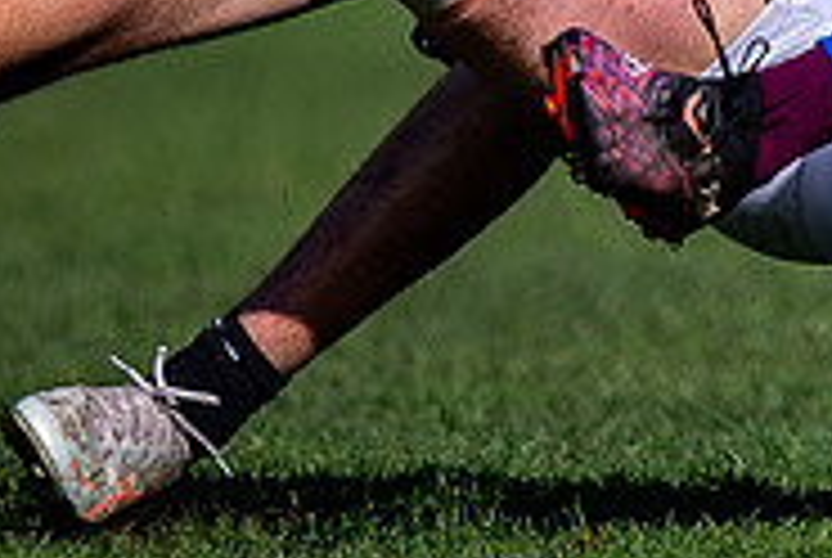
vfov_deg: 0.5
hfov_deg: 0.7
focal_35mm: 2767
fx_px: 64050
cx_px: 1657
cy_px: -192
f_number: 4
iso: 160
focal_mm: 500
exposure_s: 1/2000
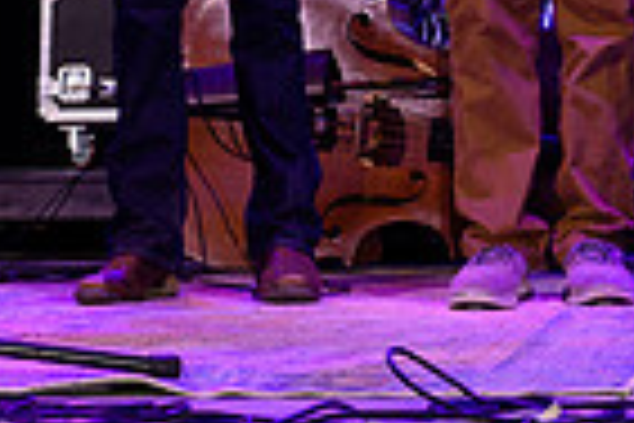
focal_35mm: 144
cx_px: 571
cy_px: -418
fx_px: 2536
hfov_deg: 14.1
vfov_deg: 9.0
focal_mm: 35
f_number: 6.3
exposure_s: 1/60
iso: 1600
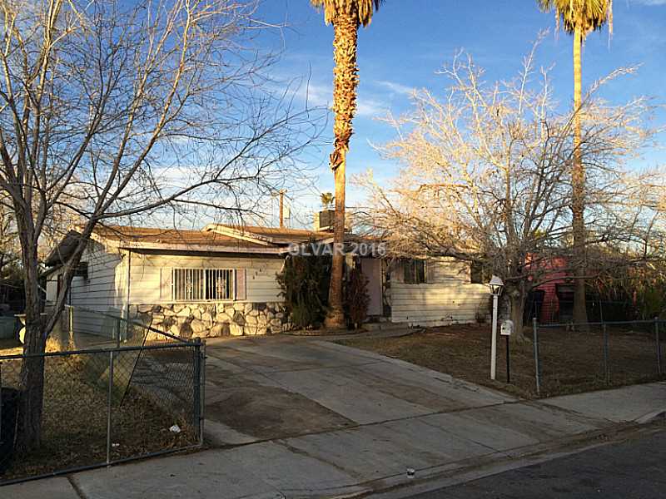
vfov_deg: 48.2
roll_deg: +1.5
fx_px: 558
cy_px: 250
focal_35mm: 29
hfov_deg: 61.7
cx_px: 333
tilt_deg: +2.4
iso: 32
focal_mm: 4.15
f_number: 2.2
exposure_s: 1/672
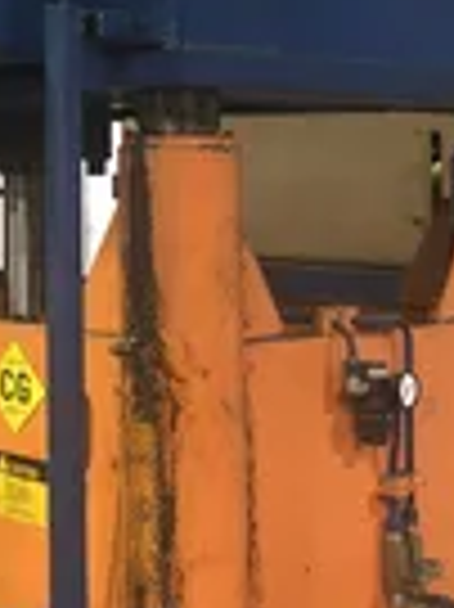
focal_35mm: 83
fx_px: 1454
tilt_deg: +5.6
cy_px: 54
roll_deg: -0.6
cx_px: -63
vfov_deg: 22.9
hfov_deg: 17.1
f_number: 1.8
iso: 100
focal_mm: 4
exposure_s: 1/4
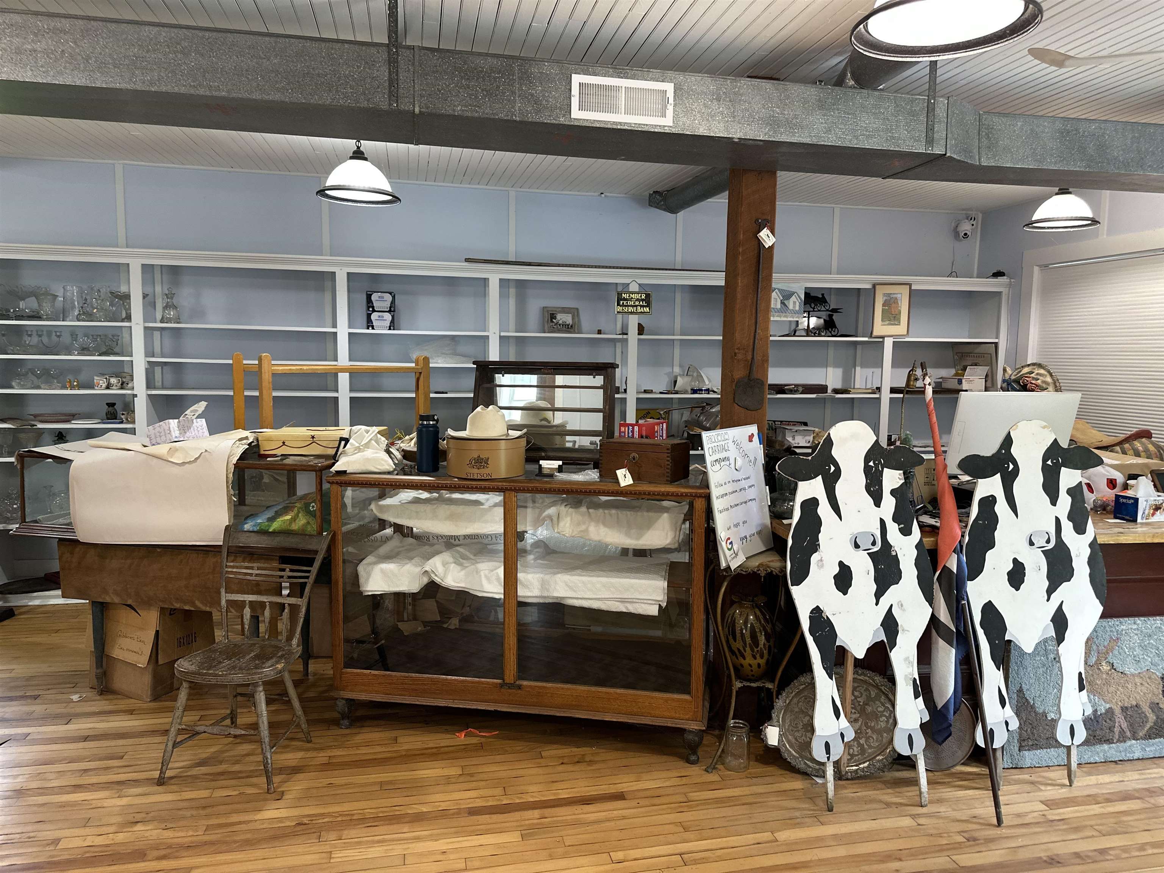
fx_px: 807
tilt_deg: -5.1
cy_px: 436
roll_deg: -1.4
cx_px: 582
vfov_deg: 56.8
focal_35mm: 24
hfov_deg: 71.6
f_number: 1.78
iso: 200
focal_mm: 6.86
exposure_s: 1/60
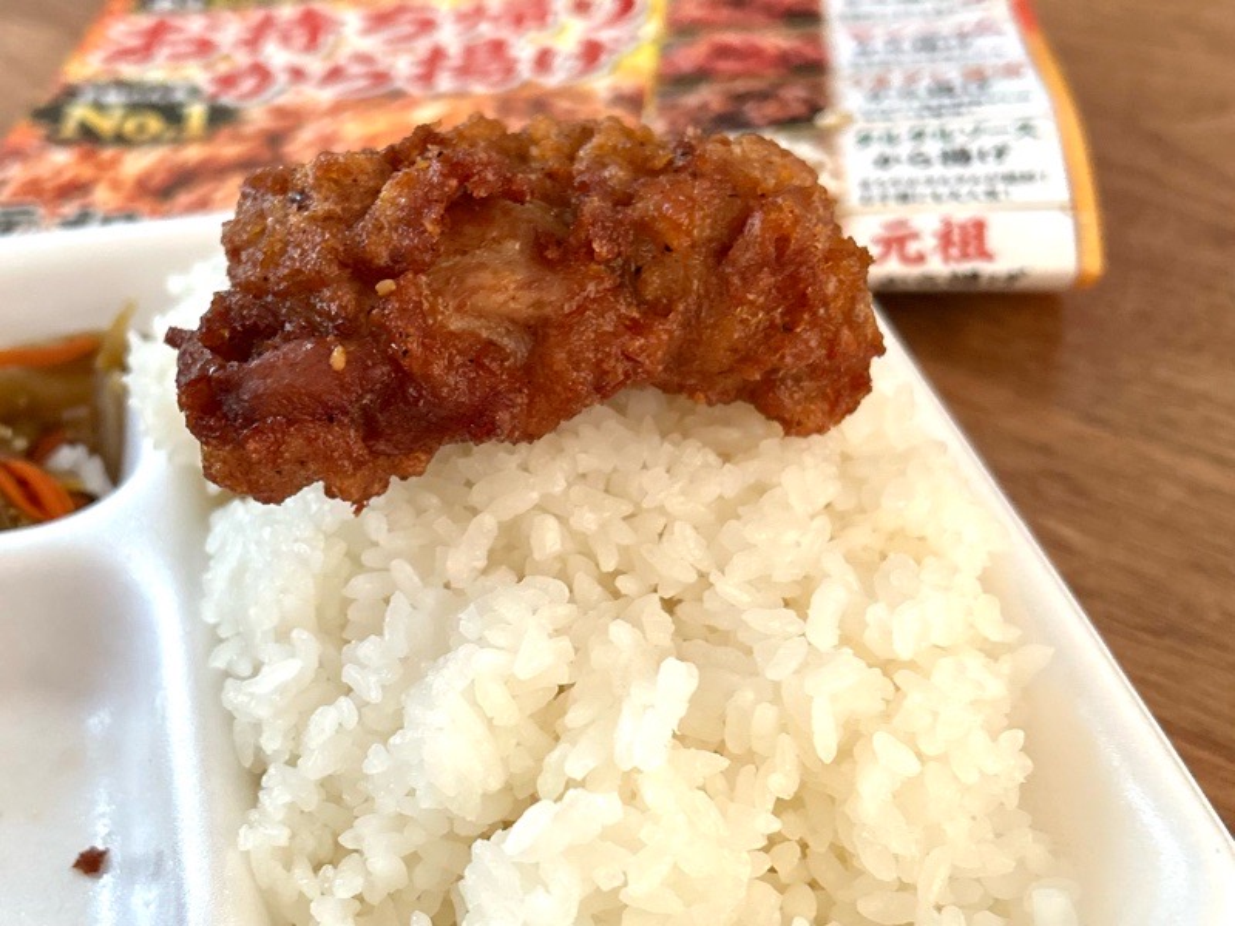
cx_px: 618
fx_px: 928
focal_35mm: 26
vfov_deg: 53.1
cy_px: 463
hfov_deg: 67.3
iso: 250
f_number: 1.5
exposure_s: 1/60
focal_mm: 5.7
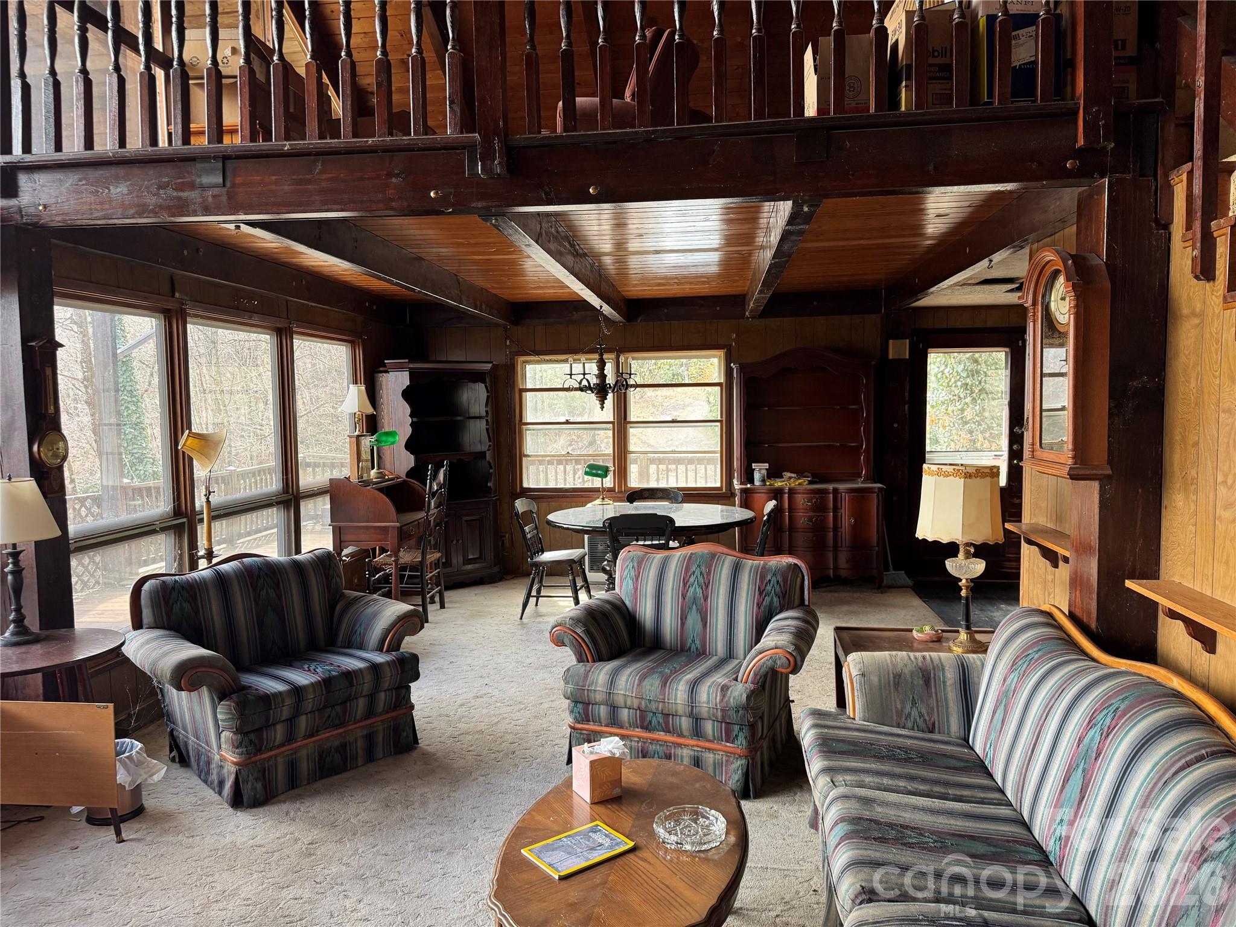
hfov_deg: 71.6
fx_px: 857
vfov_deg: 56.8
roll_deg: +0.3
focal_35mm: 24
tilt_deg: -5.3
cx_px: 618
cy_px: 464
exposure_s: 1/121
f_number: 1.78
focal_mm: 6.76
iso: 200
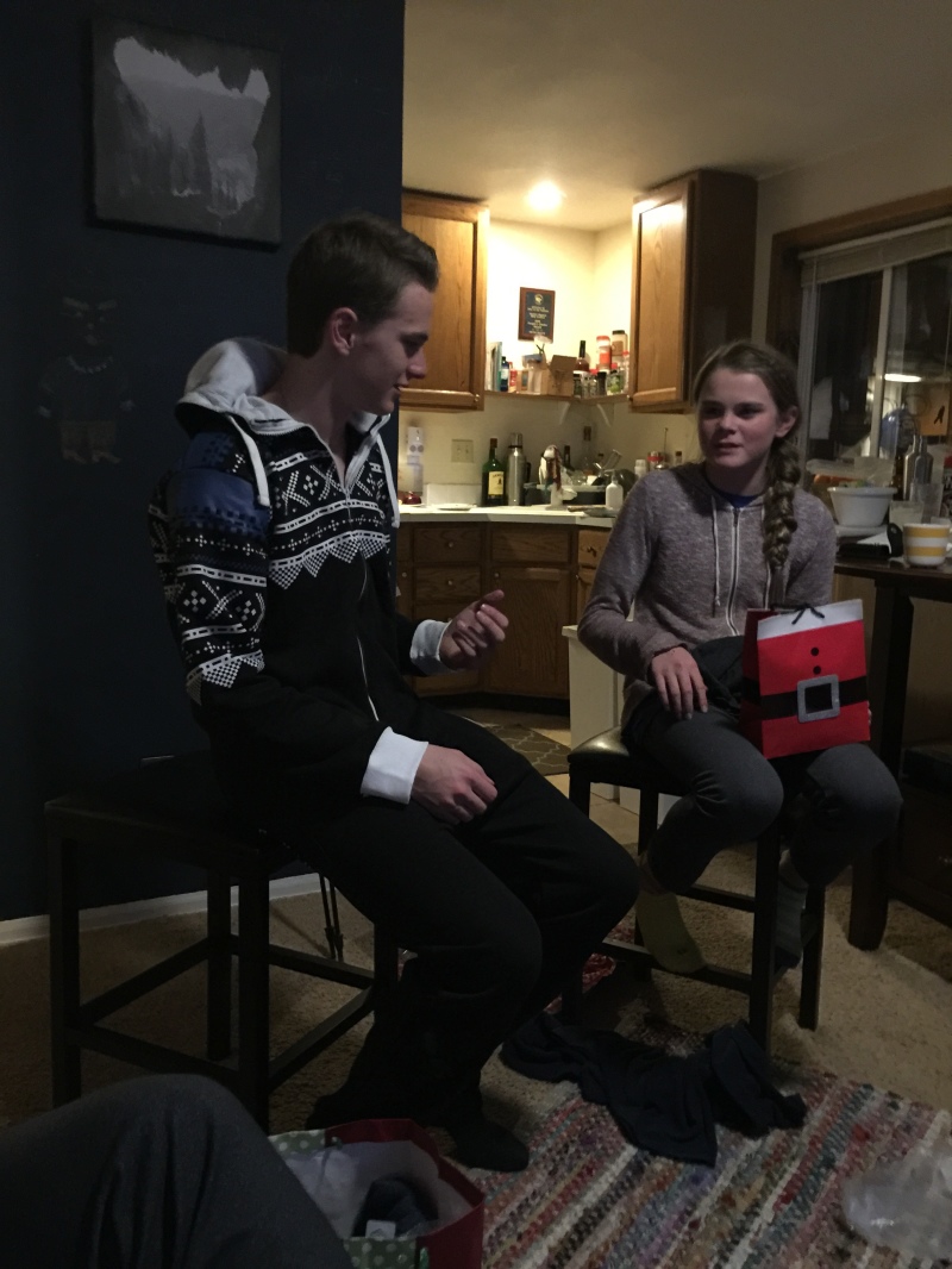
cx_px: 476
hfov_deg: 48.2
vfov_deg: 61.6
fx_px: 1063
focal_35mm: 29
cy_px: 634
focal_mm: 4.15
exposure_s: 1/4
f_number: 2.2
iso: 200
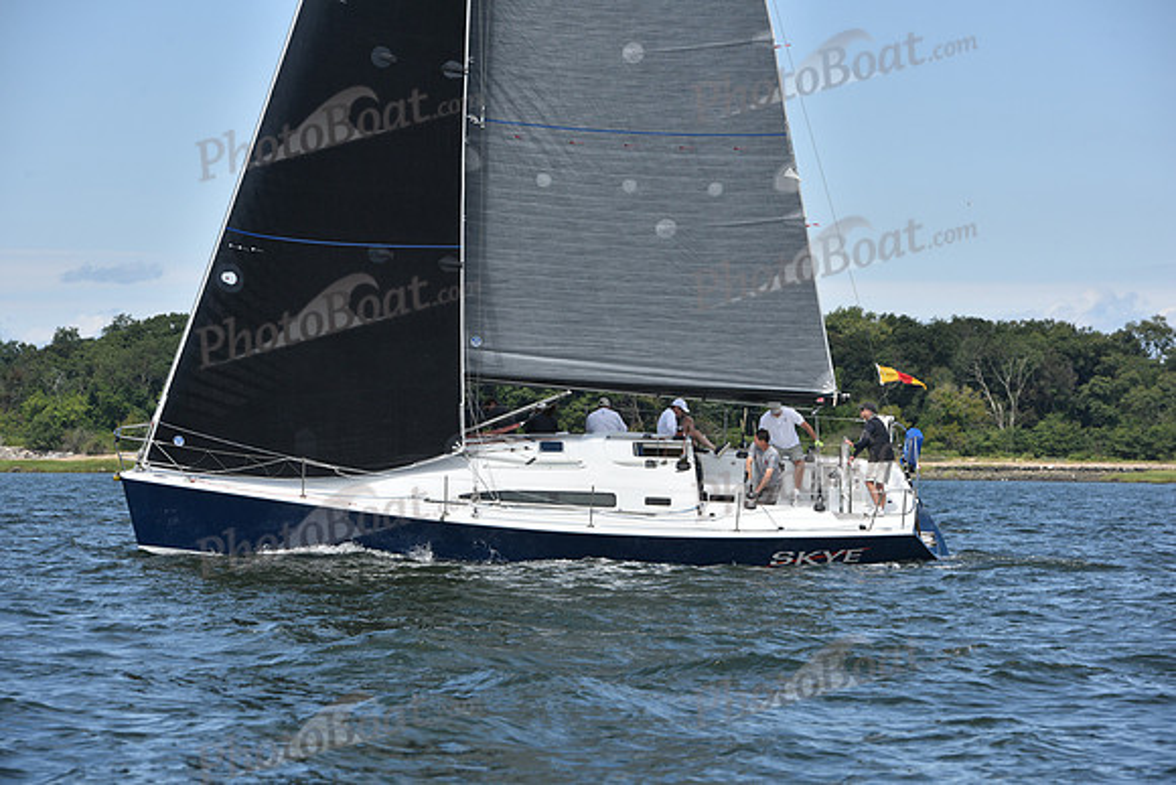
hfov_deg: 13.2
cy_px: 392
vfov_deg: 8.9
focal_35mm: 155
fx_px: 5064
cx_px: 588
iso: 320
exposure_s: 1/1000
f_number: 9
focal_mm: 155
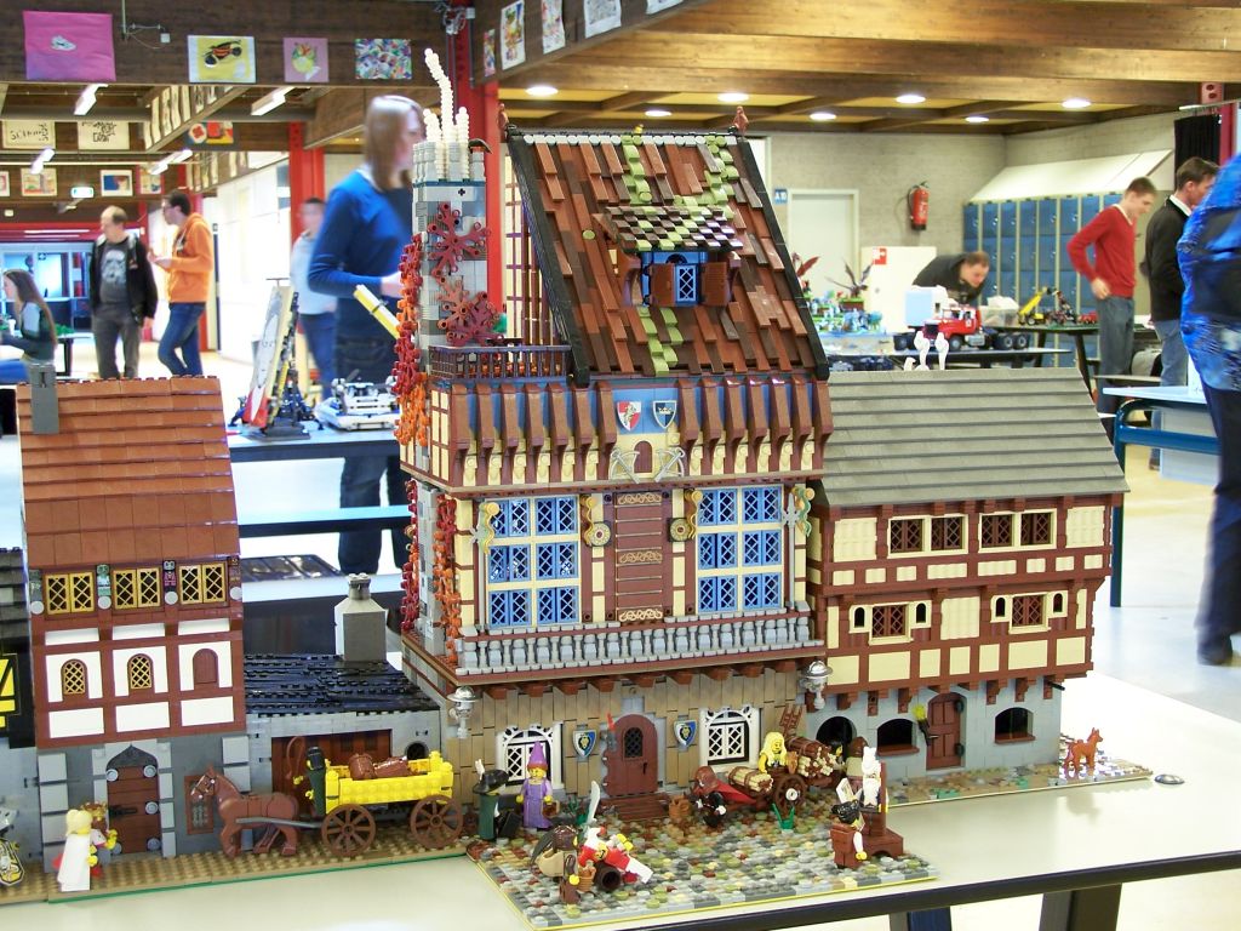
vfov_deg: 28.6
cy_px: 466
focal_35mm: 51
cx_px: 620
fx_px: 1828
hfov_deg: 37.5
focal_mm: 8.5
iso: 80
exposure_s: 1/3
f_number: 3
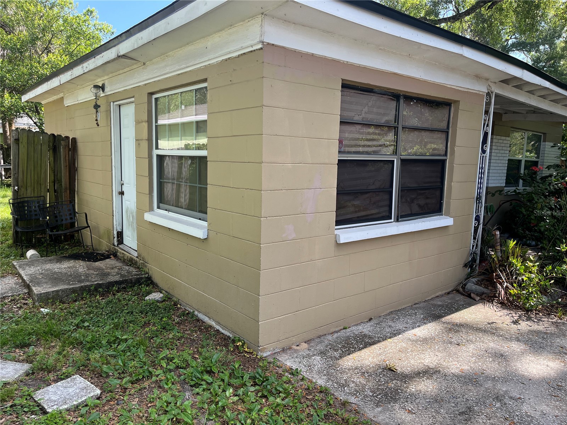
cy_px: 212
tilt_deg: -7.5
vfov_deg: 53.1
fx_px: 426
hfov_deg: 67.3
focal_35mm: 26
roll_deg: -1.6
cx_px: 284
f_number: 1.6
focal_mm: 5.1
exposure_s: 1/701
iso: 50
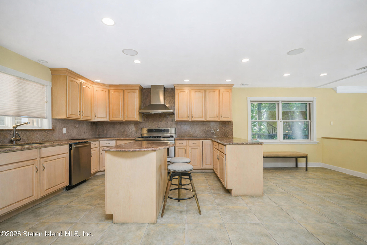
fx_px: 163
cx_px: 184
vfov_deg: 73.8
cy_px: 122
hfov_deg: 96.7
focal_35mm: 16
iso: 64
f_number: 4
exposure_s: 1/25
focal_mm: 16
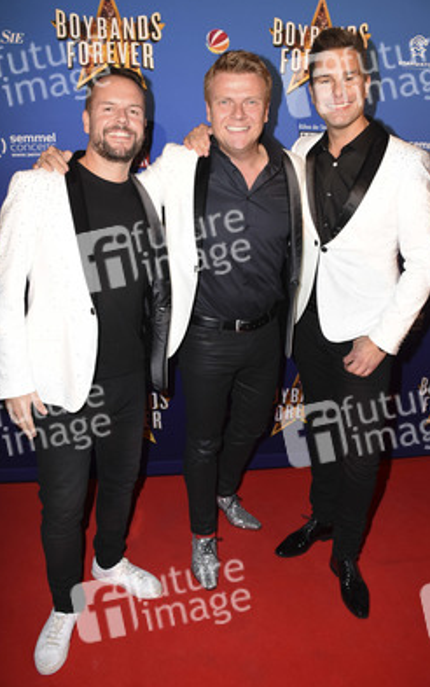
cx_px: 212
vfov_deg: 66.4
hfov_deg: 44.6
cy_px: 339
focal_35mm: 28
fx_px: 524
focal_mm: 18
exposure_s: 1/160
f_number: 5.6
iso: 640
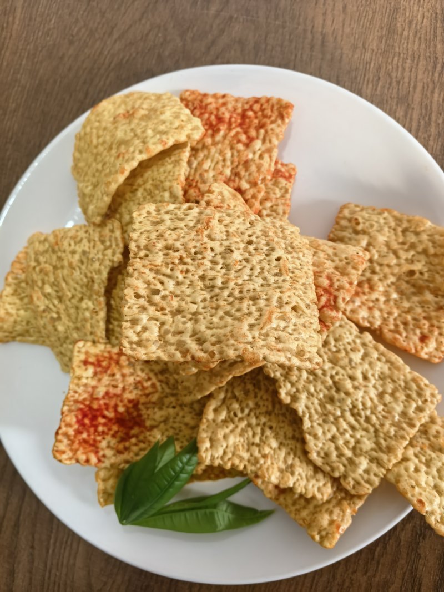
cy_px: 296
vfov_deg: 71.6
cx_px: 222
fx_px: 411
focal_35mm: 24
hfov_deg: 56.8
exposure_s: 1/50
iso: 400
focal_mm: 5.75
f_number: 2.8
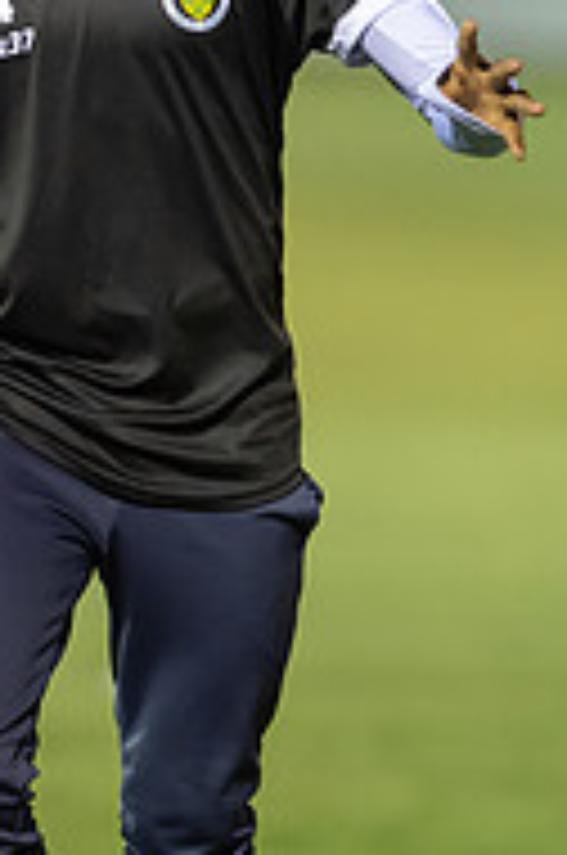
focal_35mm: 711
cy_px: 320
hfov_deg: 1.9
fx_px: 16858
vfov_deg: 2.9
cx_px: 101
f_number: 2.8
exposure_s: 1/500
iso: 6400
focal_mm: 300
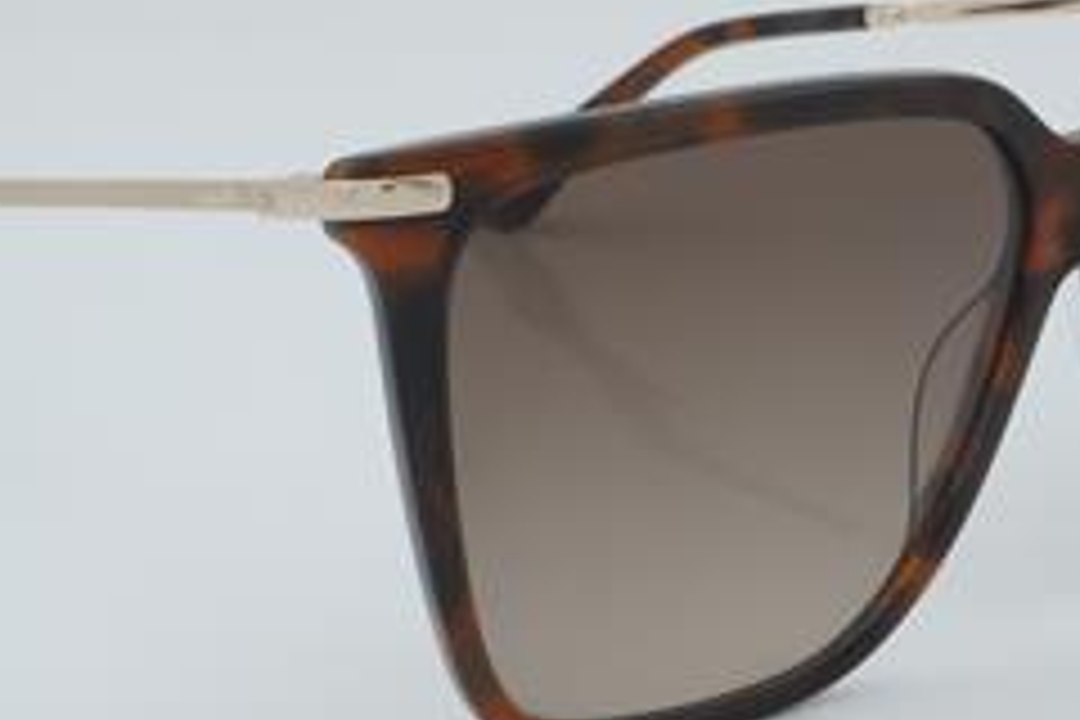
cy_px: 364
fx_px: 3750
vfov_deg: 11.0
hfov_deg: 16.4
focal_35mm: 125
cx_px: 648
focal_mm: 50
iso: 100
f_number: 32
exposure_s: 1/4
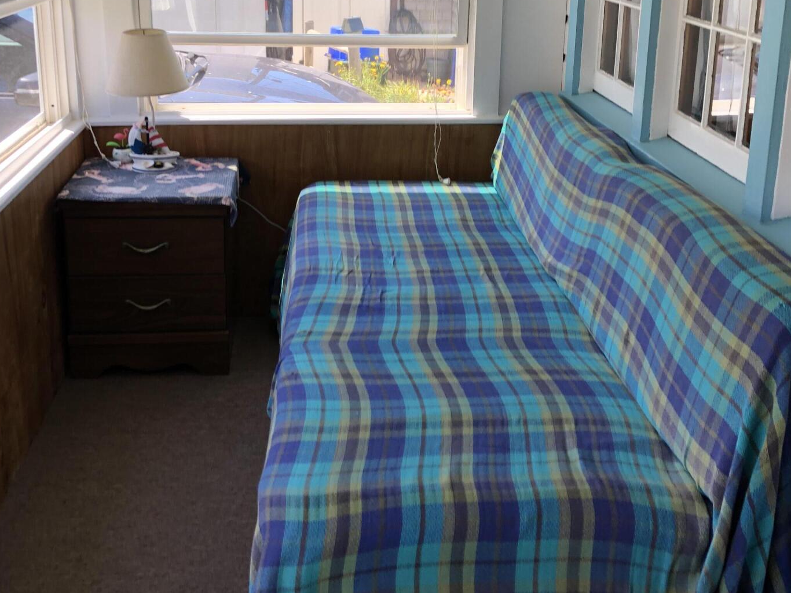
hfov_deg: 45.8
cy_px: 173
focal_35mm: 41
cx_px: 398
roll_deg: -1.3
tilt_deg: -16.1
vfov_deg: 34.6
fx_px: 937
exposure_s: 1/120
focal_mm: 3.99
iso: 25
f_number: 1.8
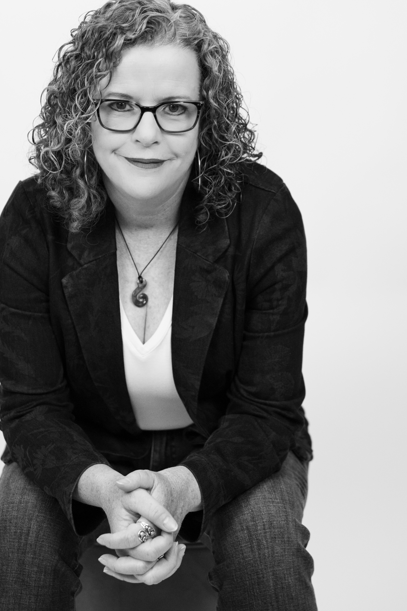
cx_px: 137
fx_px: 1357
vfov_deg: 25.3
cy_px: 258
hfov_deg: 17.0
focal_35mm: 80
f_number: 3.2
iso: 500
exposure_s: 1/500
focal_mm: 52
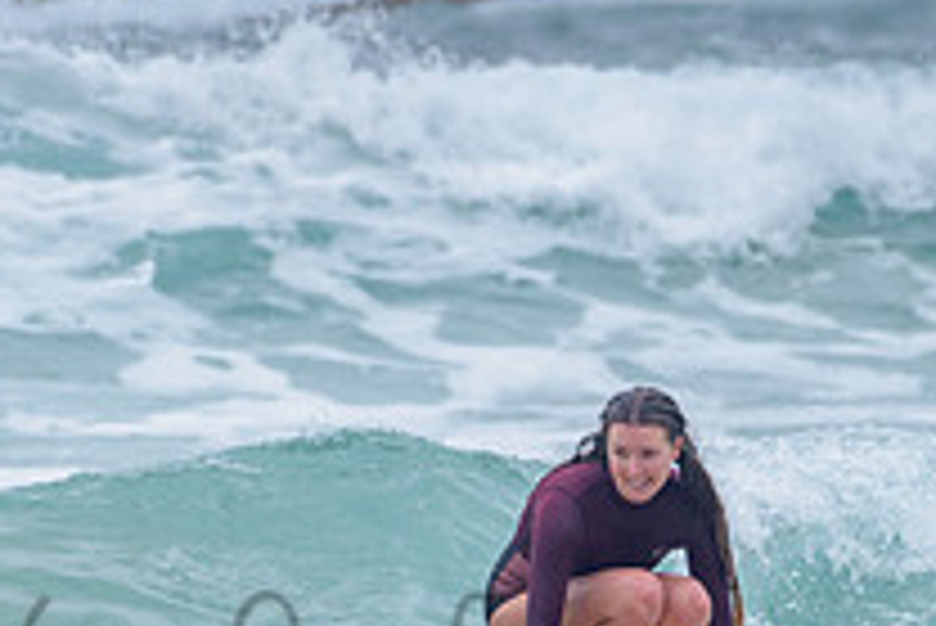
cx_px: 721
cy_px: 521
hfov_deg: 1.2
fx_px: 44385
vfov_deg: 0.8
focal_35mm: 1706
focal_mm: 500
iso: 360
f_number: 5.6
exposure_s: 1/800
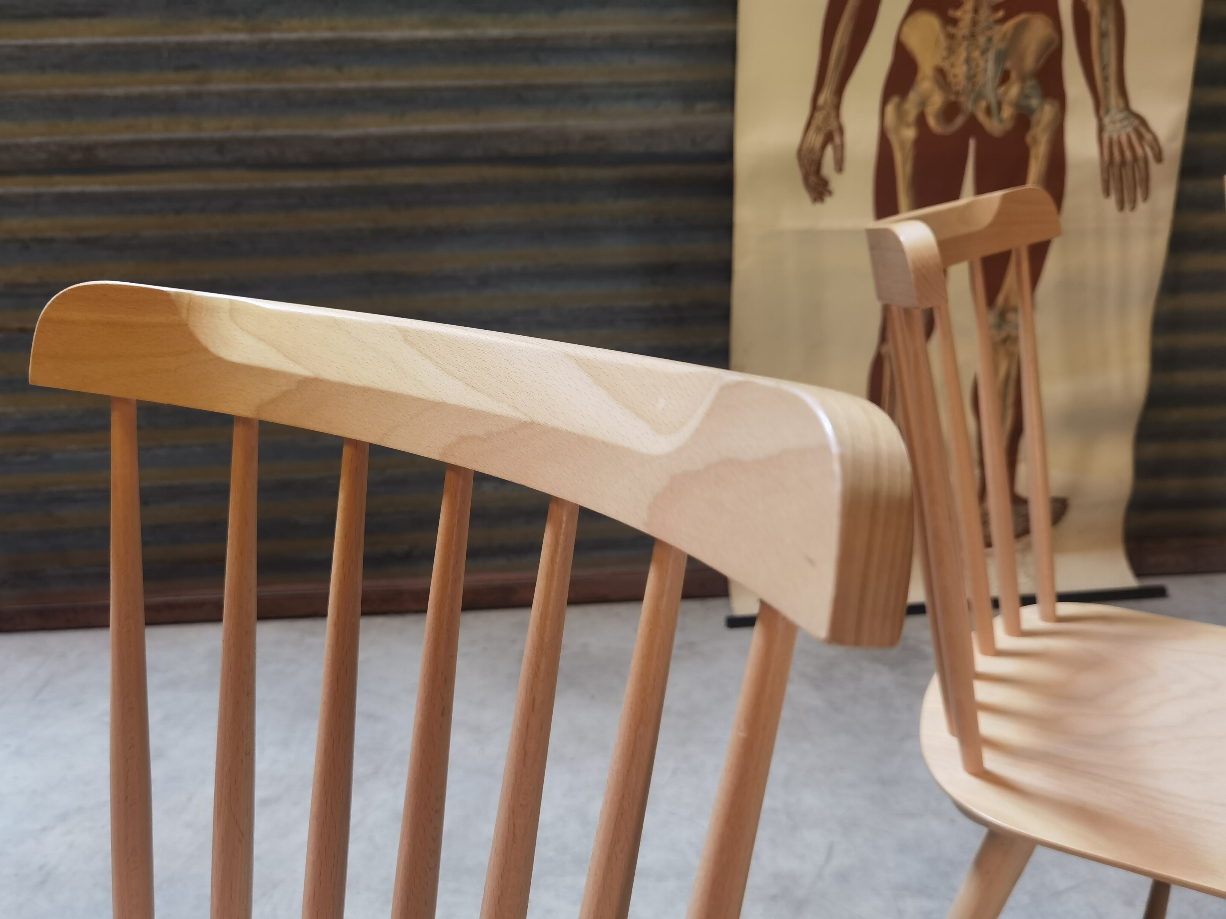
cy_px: 460
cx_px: 613
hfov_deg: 61.7
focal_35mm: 29
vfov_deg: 48.2
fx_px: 1027
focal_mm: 6.71
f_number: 1.9
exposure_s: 1/50
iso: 160
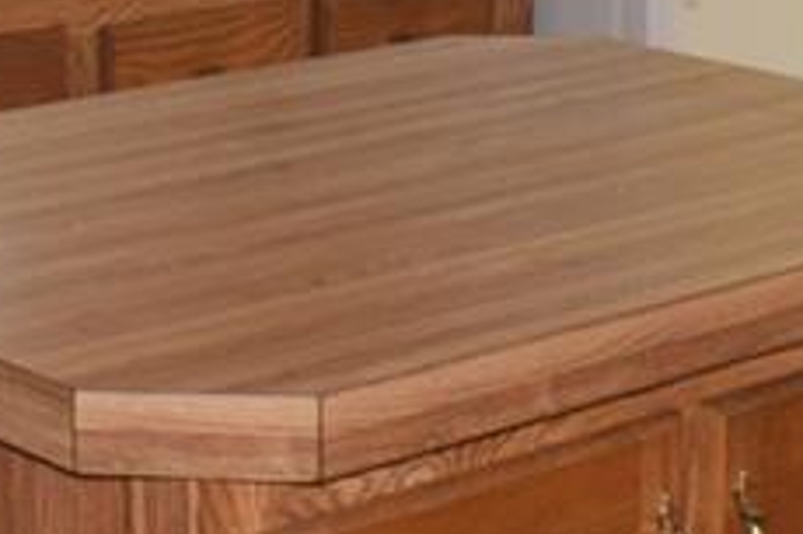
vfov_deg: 7.6
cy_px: -42
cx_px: 450
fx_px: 4017
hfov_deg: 11.4
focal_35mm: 180
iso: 800
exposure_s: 1/80
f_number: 4.5
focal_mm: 27
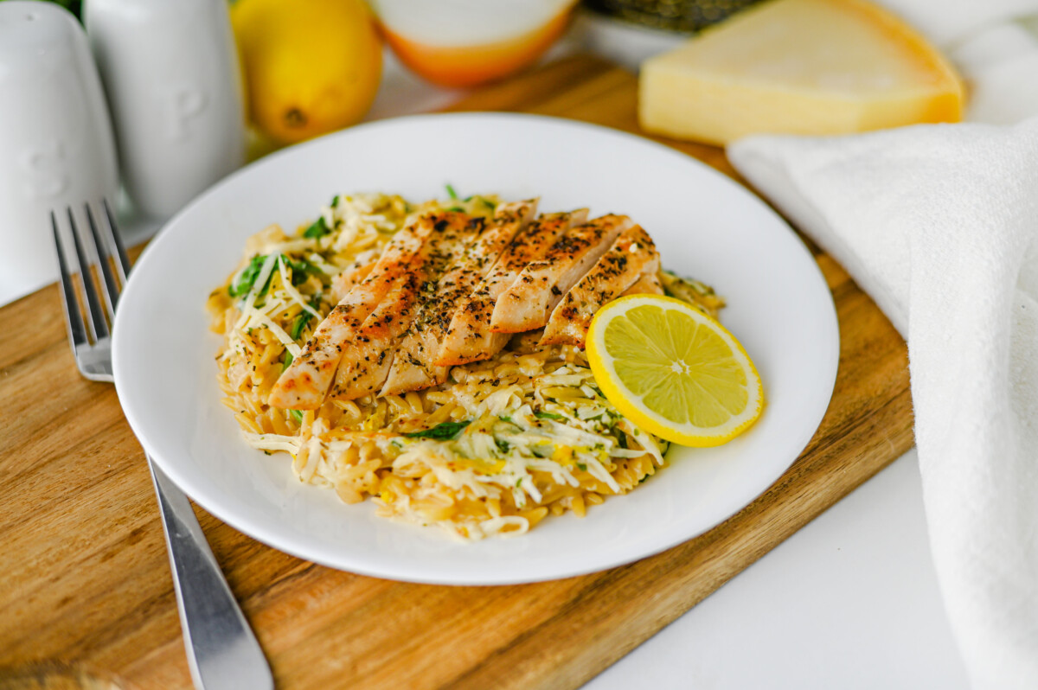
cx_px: 519
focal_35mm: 50
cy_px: 345
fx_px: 1440
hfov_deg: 39.6
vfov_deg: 26.9
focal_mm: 50
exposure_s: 1/250
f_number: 3.2
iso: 180
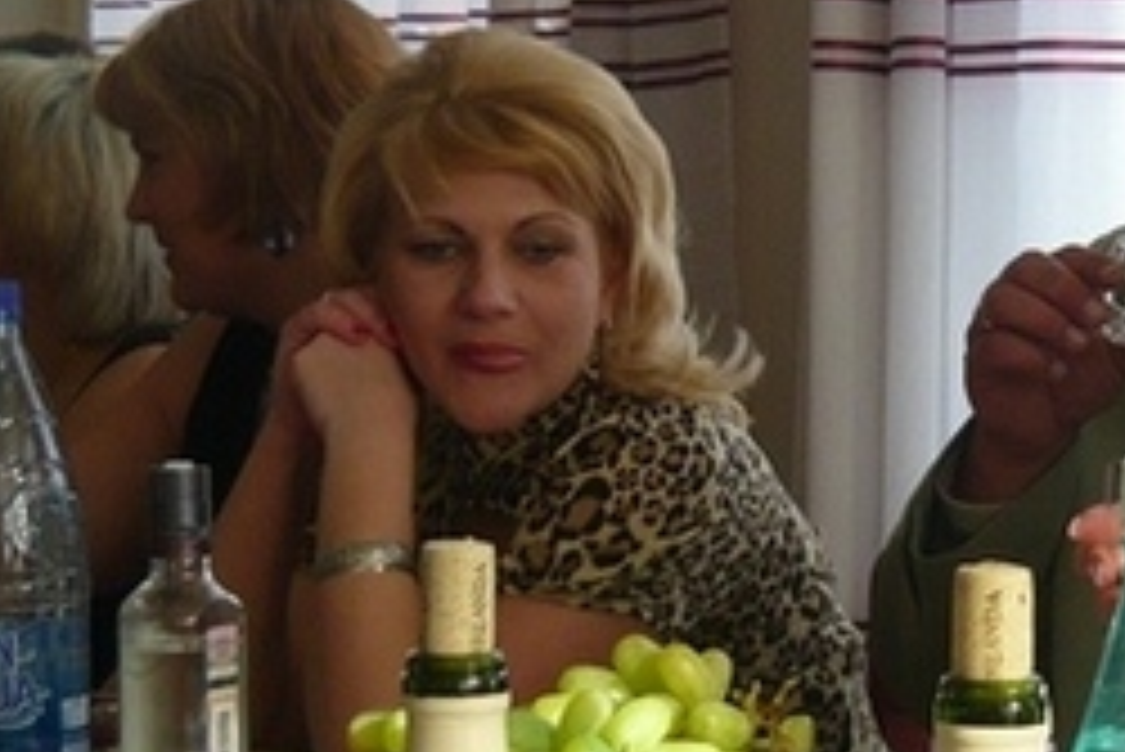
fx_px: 3721
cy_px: 295
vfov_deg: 11.5
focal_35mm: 119
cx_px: 724
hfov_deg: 17.2
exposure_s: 1/50
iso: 100
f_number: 2.8
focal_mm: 5.5
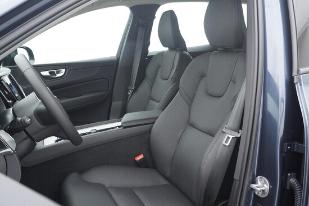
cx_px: 154
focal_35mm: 36
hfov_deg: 53.2
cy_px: 103
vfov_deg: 36.8
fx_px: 309
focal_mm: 24
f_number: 6.3
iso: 6400
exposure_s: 1/250
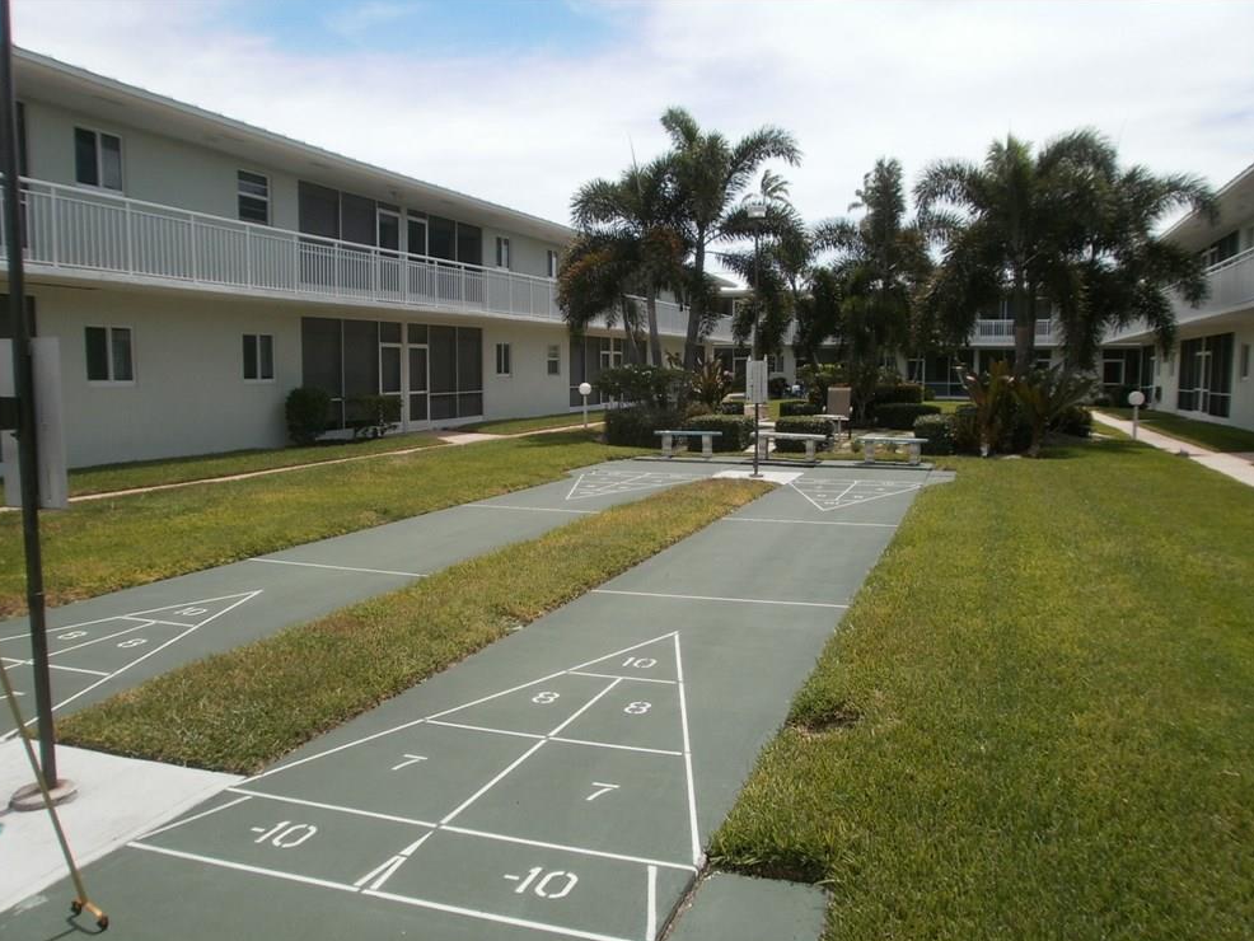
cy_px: 484
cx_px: 631
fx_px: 978
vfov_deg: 51.4
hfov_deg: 65.3
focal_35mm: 27
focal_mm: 4.65
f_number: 7.8
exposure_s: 1/250
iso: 100
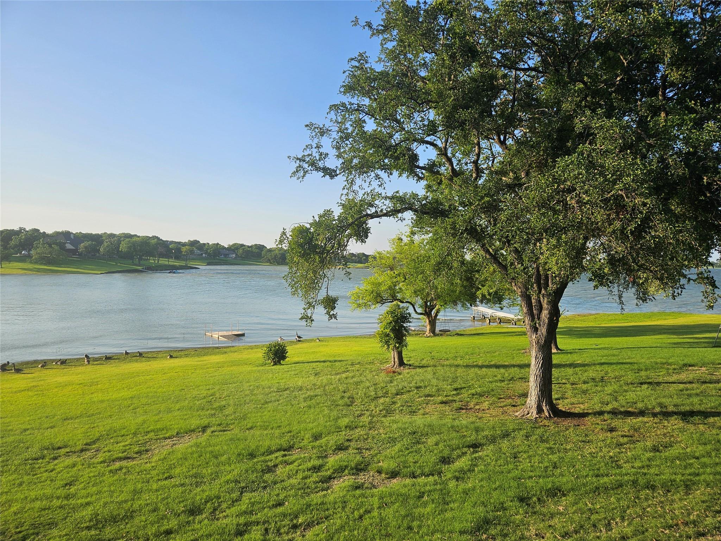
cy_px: 270
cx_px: 360
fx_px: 479
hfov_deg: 73.9
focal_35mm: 23
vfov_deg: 58.9
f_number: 1.8
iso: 25
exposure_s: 1/1354
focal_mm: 5.4
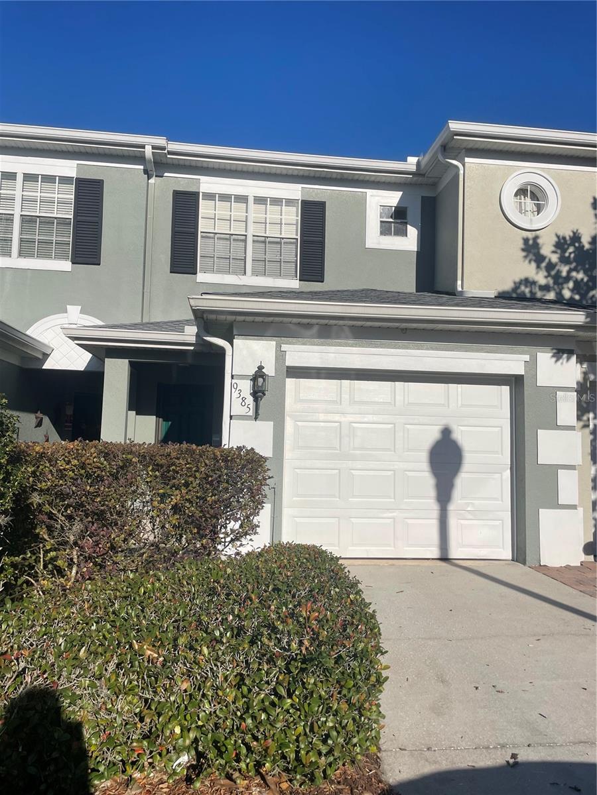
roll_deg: -1.5
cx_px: 298
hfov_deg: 53.1
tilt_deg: +6.3
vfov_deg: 67.3
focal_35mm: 26
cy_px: 398
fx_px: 598
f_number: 1.6
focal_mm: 4.2
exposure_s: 1/10753
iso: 32
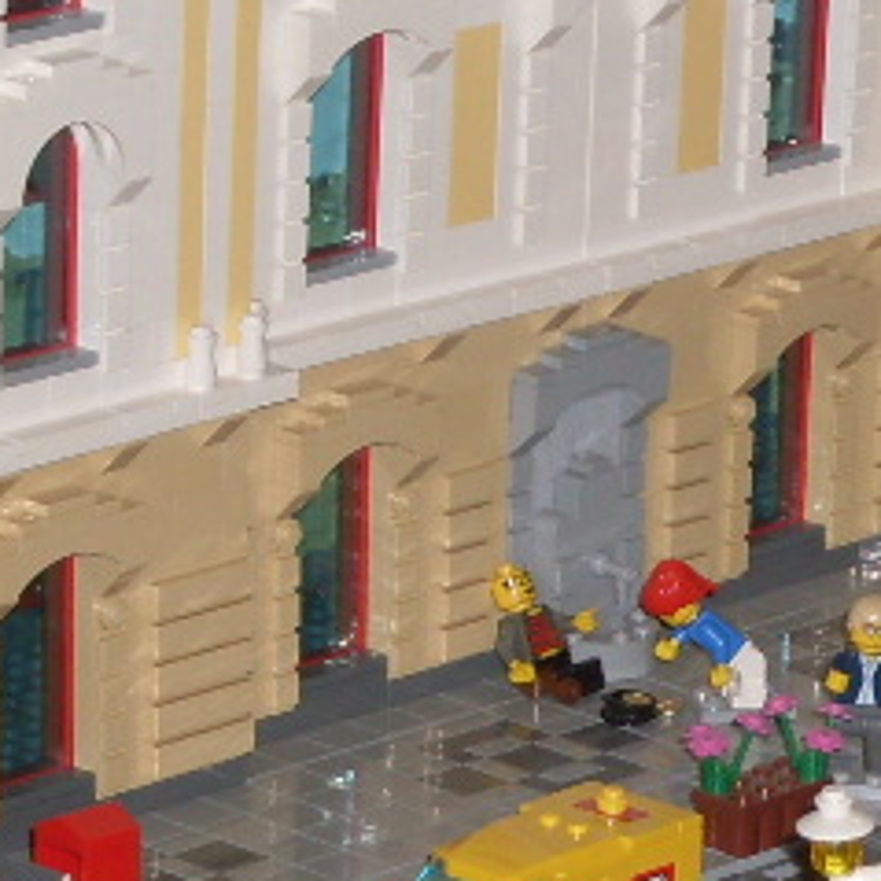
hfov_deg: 5.7
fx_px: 8840
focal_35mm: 307
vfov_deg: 5.7
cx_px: 1250
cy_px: 1051
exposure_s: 1/60
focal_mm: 13.5
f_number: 4
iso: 100
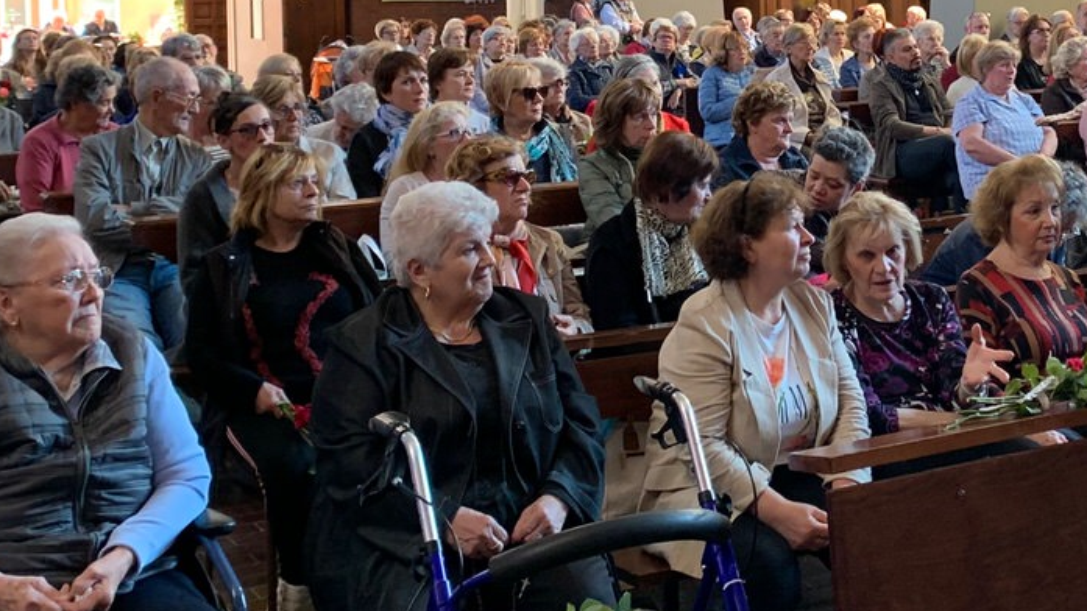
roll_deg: +0.8
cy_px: 84
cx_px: 856
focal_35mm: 65
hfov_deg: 31.6
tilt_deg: -2.2
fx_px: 1873
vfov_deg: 18.3
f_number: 1.8
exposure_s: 1/60
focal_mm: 4.25
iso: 200
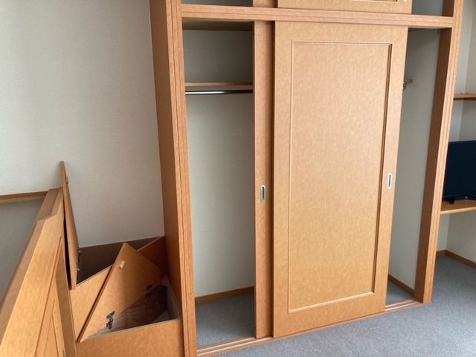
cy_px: 178
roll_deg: +1.2
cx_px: 238
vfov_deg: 49.7
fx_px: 385
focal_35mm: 28
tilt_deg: -11.0
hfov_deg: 63.4
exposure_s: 1/100
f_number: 1.8
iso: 50
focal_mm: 3.99
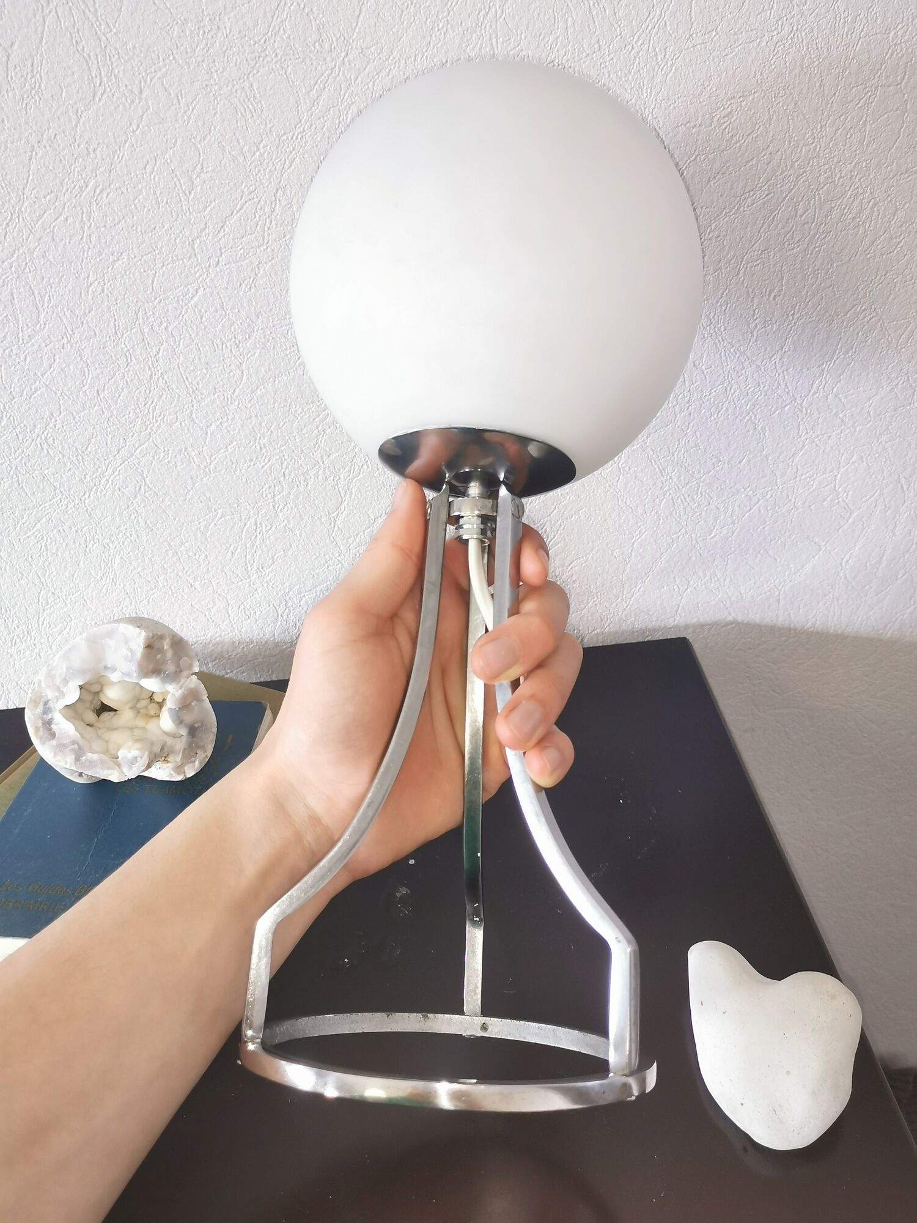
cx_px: 458
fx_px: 1095
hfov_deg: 45.4
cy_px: 612
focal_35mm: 31
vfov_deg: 58.4
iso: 250
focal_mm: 5.58
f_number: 1.8
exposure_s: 1/50
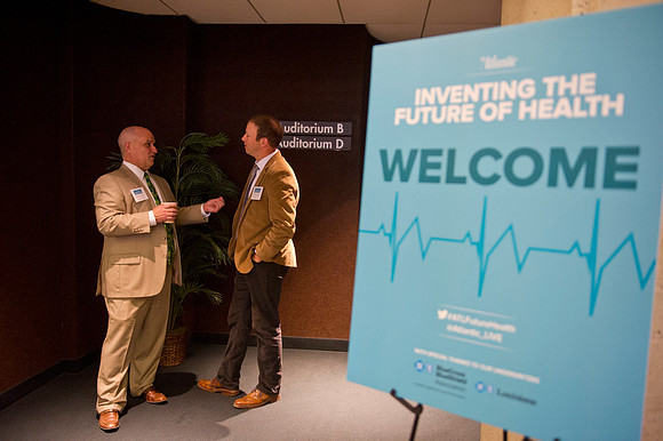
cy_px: 220
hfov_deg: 58.7
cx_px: 332
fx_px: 589
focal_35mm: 32
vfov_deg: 41.1
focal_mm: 32
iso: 2500
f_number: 2.8
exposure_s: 1/60
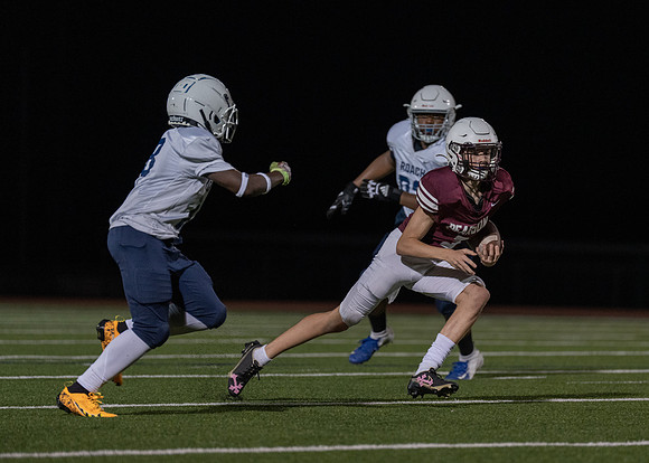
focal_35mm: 289
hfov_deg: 7.0
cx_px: 380
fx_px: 5324
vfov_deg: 5.0
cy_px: 259
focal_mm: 200
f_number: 2.8
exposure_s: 1/1000
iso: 2500
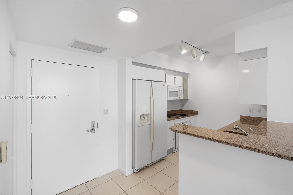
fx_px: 130
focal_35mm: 16
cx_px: 146
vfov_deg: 73.7
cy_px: 98
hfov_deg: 96.7
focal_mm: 16
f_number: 4
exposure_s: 1/160
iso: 500
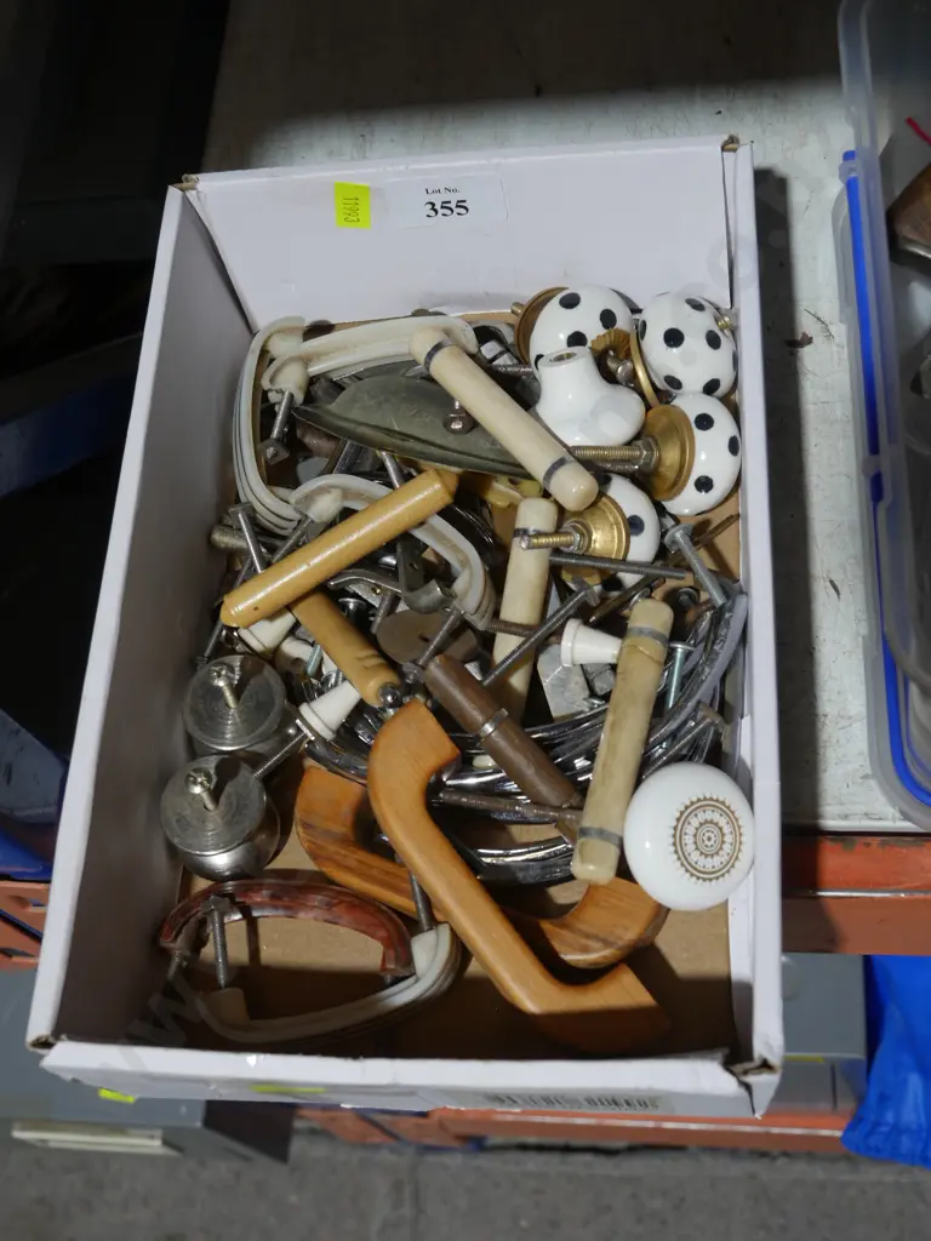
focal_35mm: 48
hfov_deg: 30.3
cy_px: 620
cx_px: 466
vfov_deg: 39.7
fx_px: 1721
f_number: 5.2
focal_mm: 24
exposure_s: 1/60
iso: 400
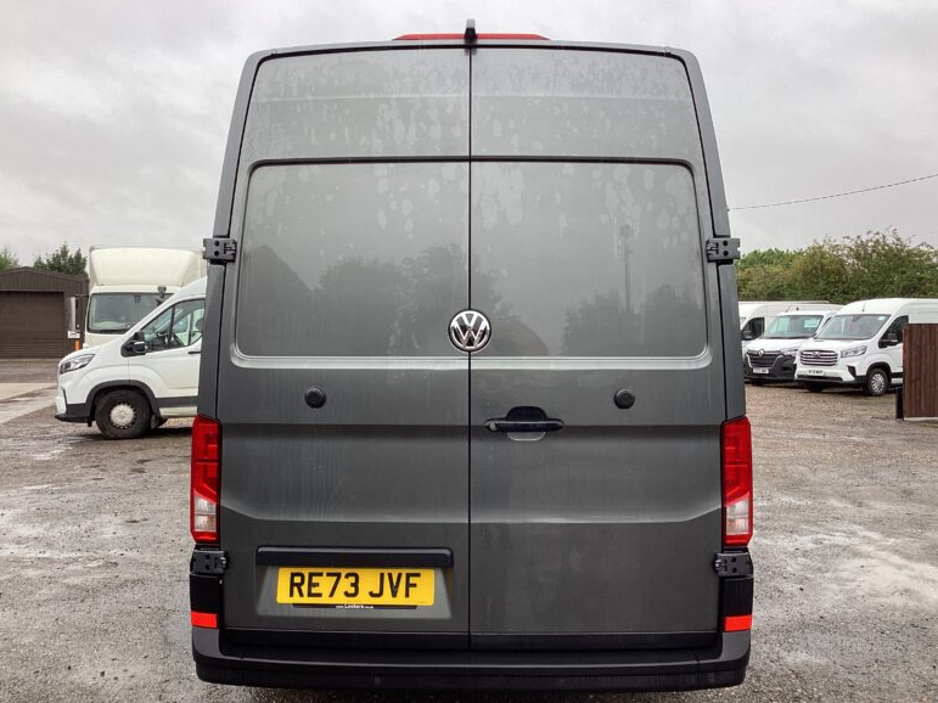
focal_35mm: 32
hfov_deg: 56.8
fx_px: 867
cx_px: 470
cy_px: 353
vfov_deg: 44.1
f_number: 2.4
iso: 32
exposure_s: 1/120
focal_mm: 3.3
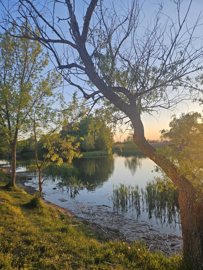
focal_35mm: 23
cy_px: 135
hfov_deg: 58.9
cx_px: 102
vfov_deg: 73.9
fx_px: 180
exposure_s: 1/364
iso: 25
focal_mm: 5.4
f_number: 1.8
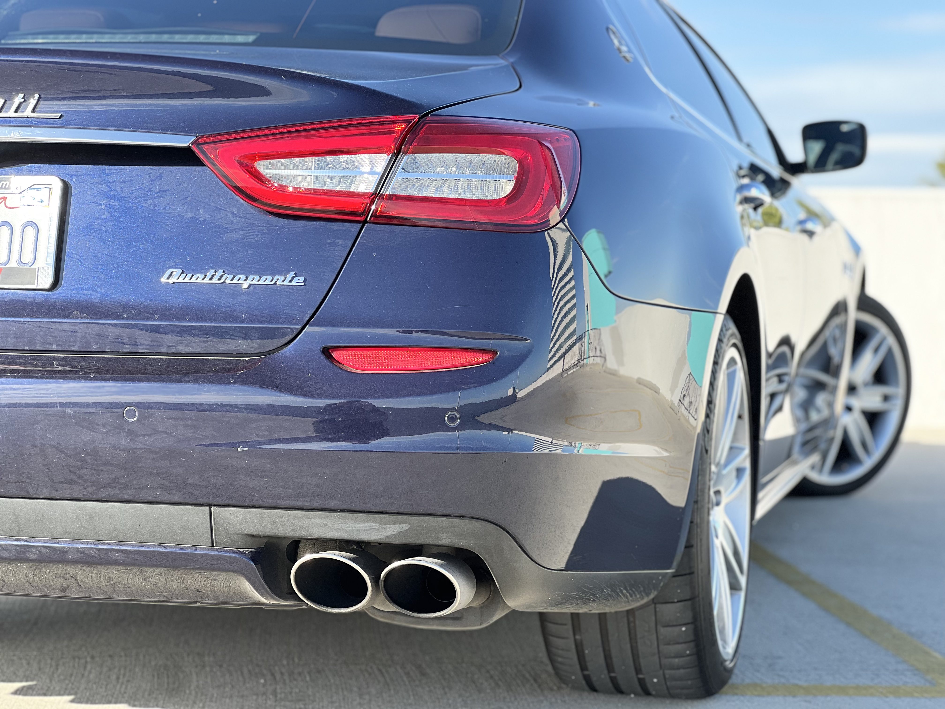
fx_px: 2102
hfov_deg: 25.3
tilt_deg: -2.2
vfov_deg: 19.1
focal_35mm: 77
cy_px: 354
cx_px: 472
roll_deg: -0.4
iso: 32
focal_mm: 9
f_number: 2.8
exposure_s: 1/172
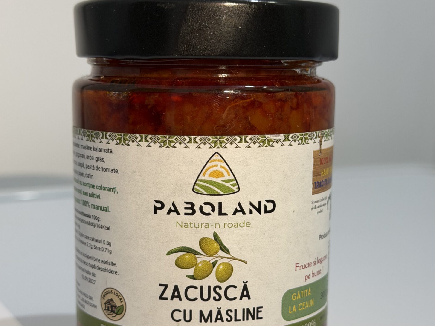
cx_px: 215
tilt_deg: -11.5
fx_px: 817
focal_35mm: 65
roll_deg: +0.1
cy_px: 202
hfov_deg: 29.8
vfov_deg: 22.5
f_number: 1.78
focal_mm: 6.76
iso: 80
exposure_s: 1/50
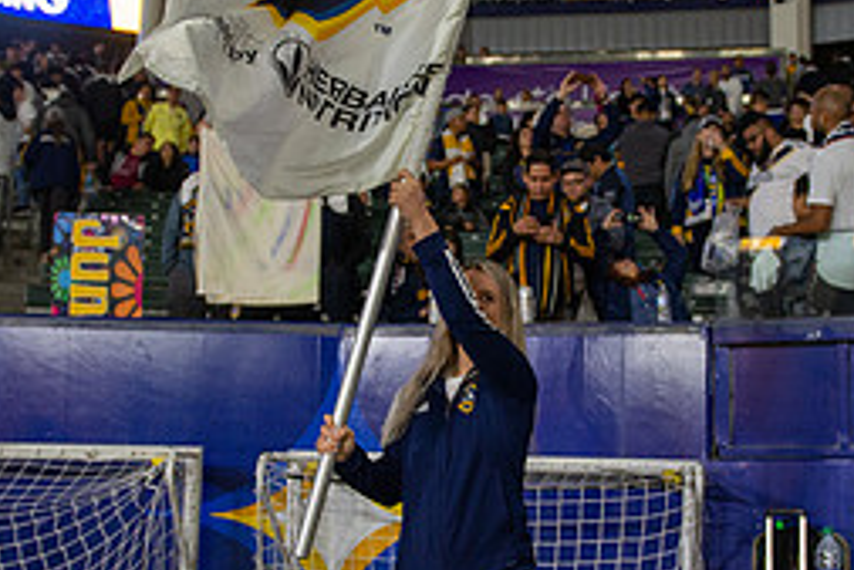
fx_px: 1305
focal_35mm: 55
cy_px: 349
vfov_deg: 24.6
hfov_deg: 36.2
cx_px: 459
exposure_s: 1/640
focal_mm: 24
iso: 1600
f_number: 2.8
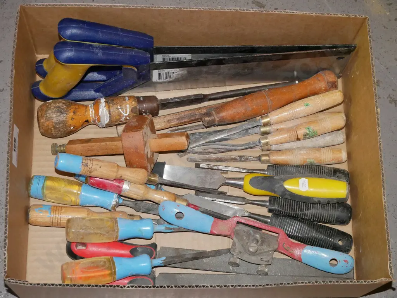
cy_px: 149
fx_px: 734
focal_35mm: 64
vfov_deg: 22.9
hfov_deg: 30.3
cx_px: 198
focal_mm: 32
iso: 3200
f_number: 5.6
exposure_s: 1/160
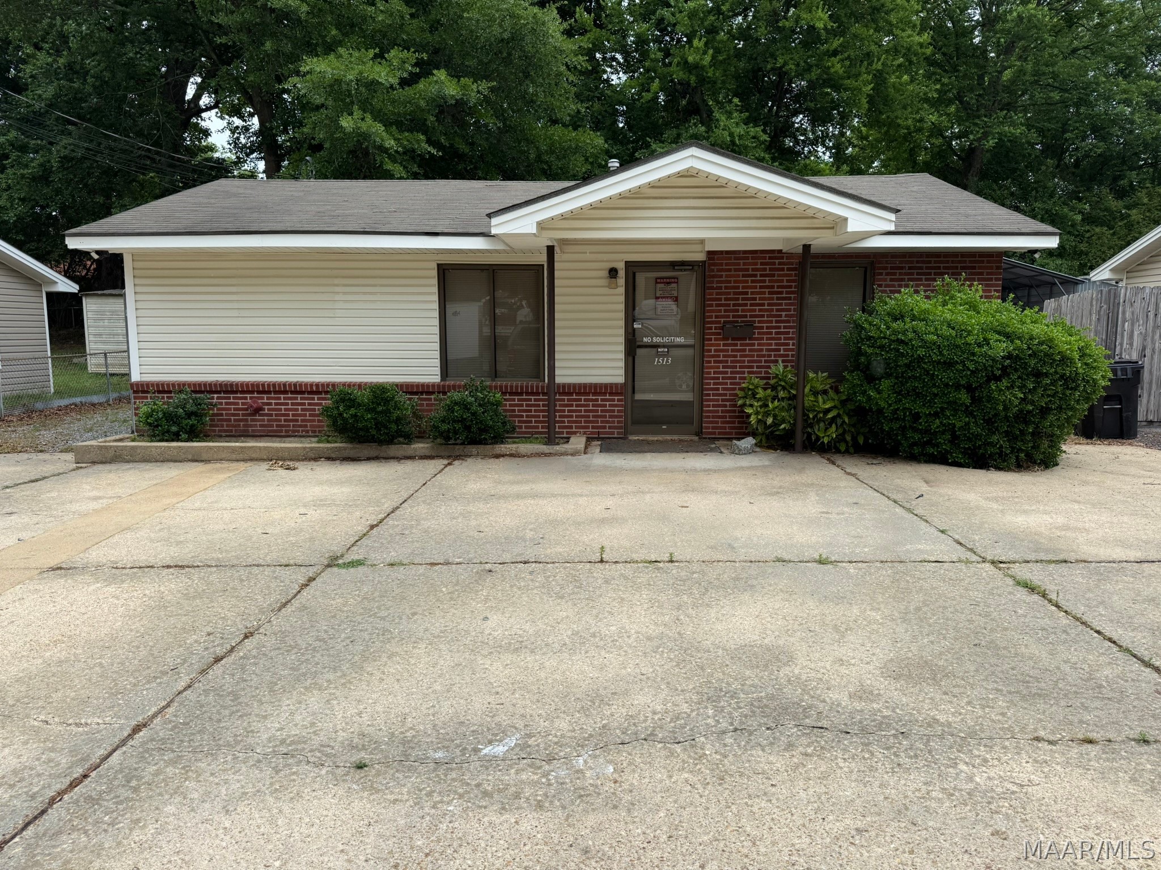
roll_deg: +0.4
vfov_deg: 56.8
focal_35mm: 24
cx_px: 580
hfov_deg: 71.6
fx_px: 805
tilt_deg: -5.8
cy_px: 435
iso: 80
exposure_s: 1/1106
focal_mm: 6.76
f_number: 1.78
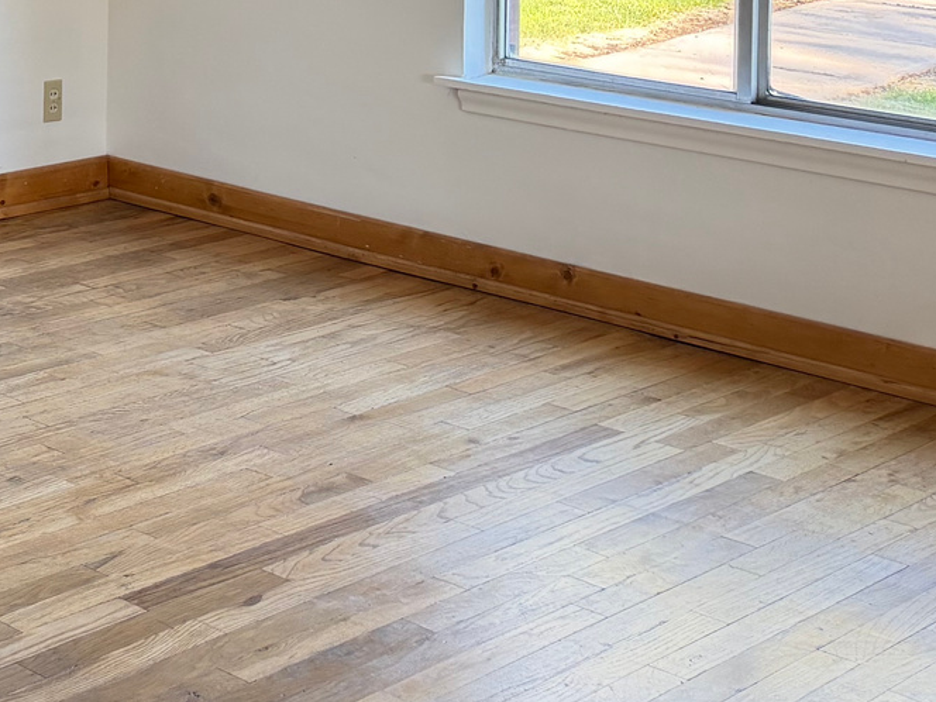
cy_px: -217
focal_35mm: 74
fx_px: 2001
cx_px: -431
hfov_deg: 22.2
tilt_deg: -2.7
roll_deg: +1.2
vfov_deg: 18.5
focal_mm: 6.76
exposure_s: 1/121
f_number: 1.78
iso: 125
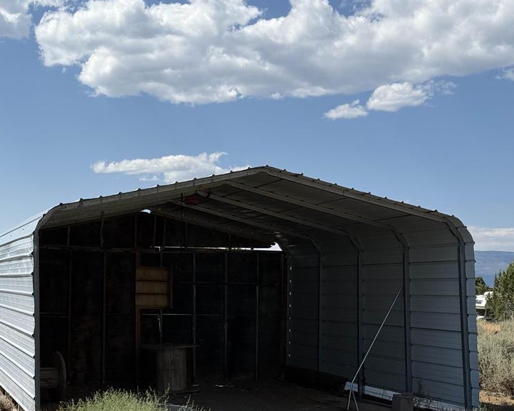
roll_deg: -2.3
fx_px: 989
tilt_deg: +3.0
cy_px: 238
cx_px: 187
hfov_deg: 29.0
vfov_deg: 23.5
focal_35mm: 65
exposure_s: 1/7143
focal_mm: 6.76
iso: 64
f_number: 1.78
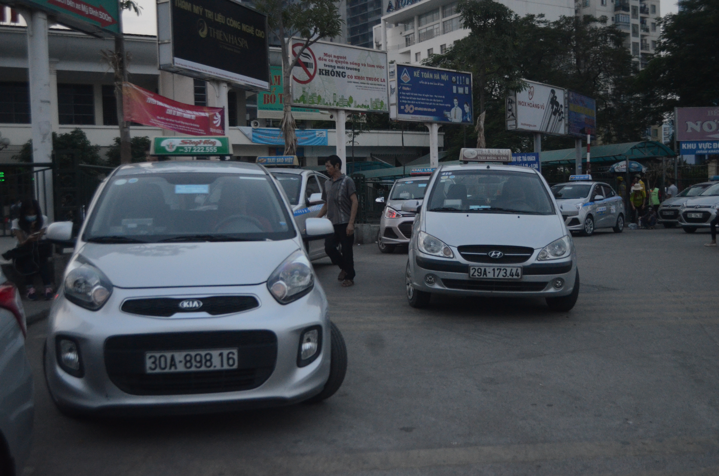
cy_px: 238
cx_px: 360
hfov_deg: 49.6
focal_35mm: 39
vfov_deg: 34.1
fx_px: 777
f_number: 4.5
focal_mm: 26
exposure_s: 1/250
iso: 2500
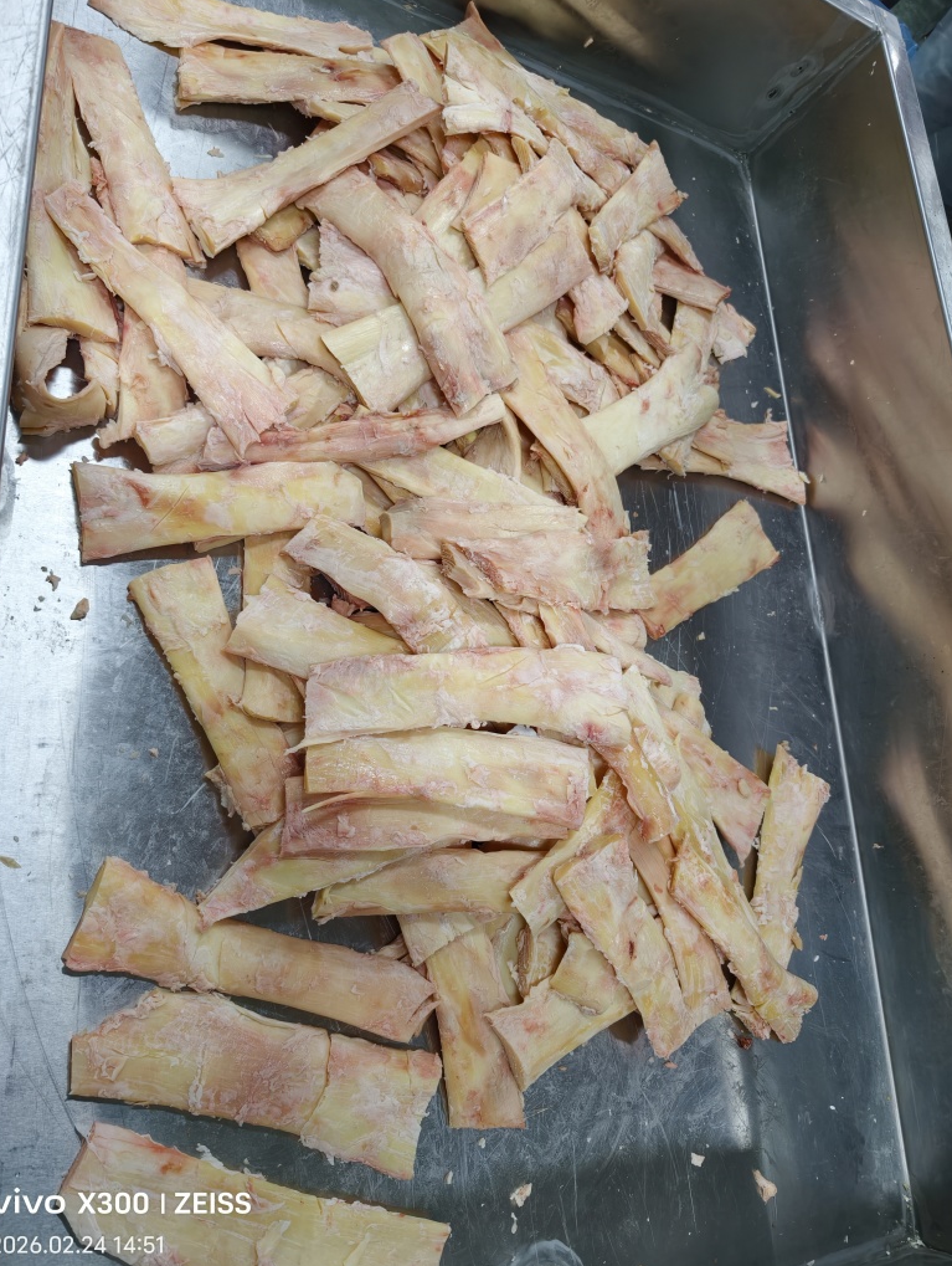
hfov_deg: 56.9
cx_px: 459
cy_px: 628
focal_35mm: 24
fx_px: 878
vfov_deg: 71.5
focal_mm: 6.25
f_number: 1.68
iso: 462
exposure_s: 1/100
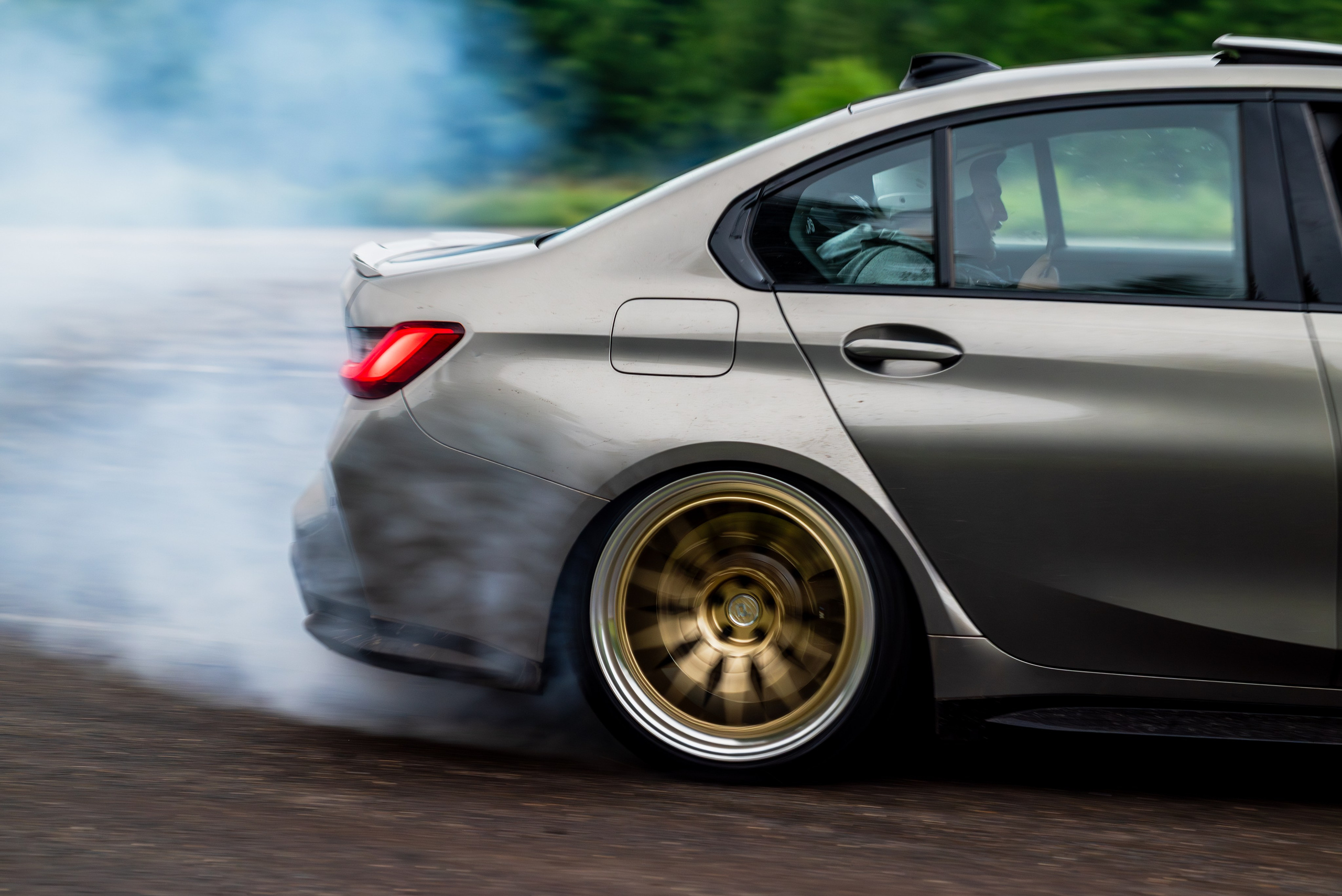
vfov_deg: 16.1
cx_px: 671
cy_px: 448
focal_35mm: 85
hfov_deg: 23.9
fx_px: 3170
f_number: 4
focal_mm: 85
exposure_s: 1/200
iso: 800
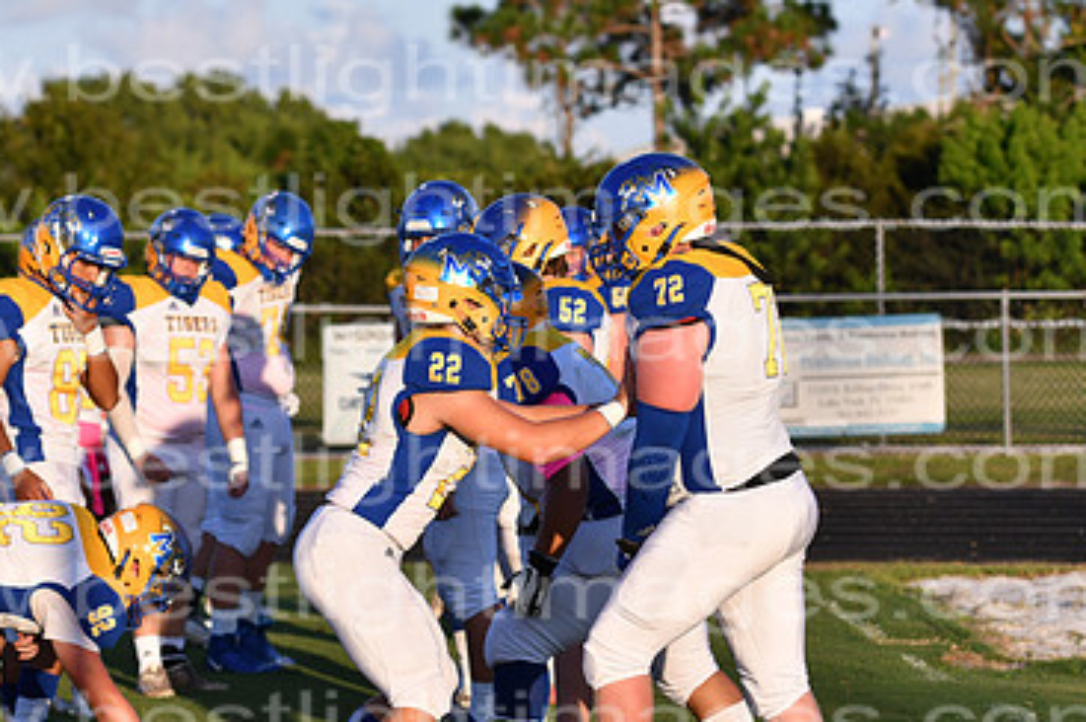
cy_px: 404
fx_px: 6082
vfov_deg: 6.8
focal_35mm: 202
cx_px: 462
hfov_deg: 10.2
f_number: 4
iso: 400
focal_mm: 85
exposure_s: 1/4000
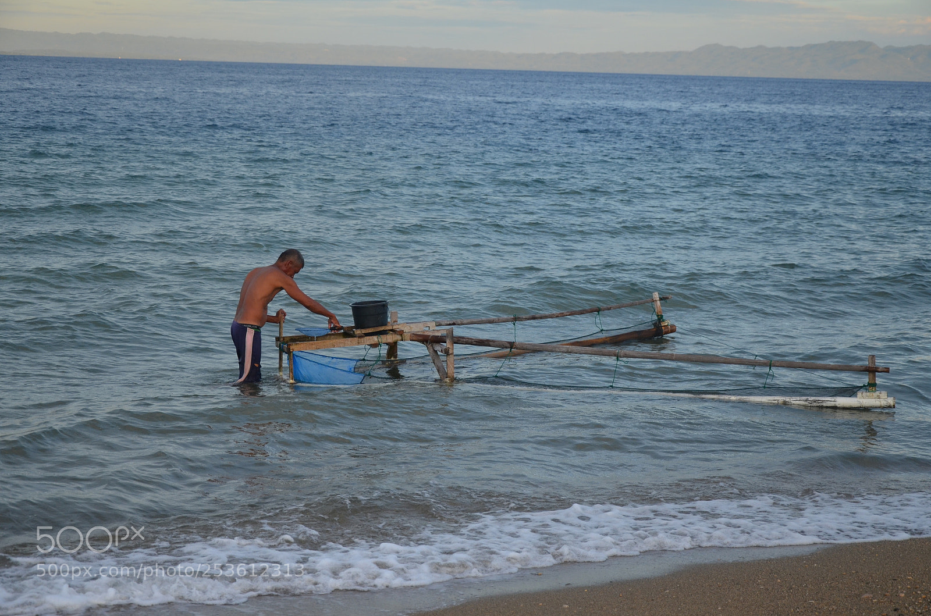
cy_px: 308
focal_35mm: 87
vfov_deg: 15.6
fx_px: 2245
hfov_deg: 23.4
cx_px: 466
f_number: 5
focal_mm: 58
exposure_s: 1/400
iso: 400
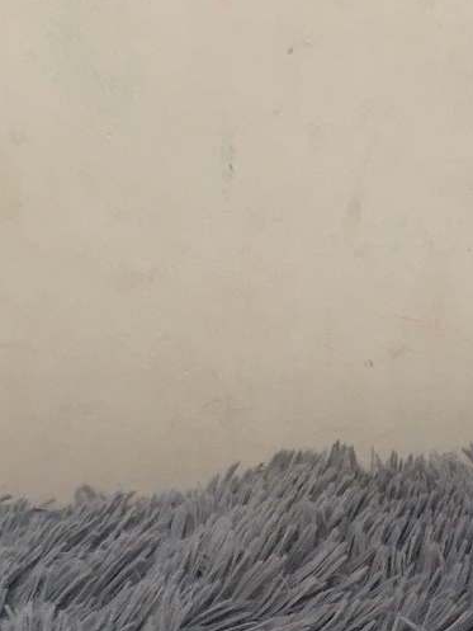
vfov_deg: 26.6
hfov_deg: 20.7
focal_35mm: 70
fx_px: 1275
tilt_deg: -28.1
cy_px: 593
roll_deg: +0.2
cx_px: 407
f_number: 2.2
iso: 64
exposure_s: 1/33
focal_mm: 4.15
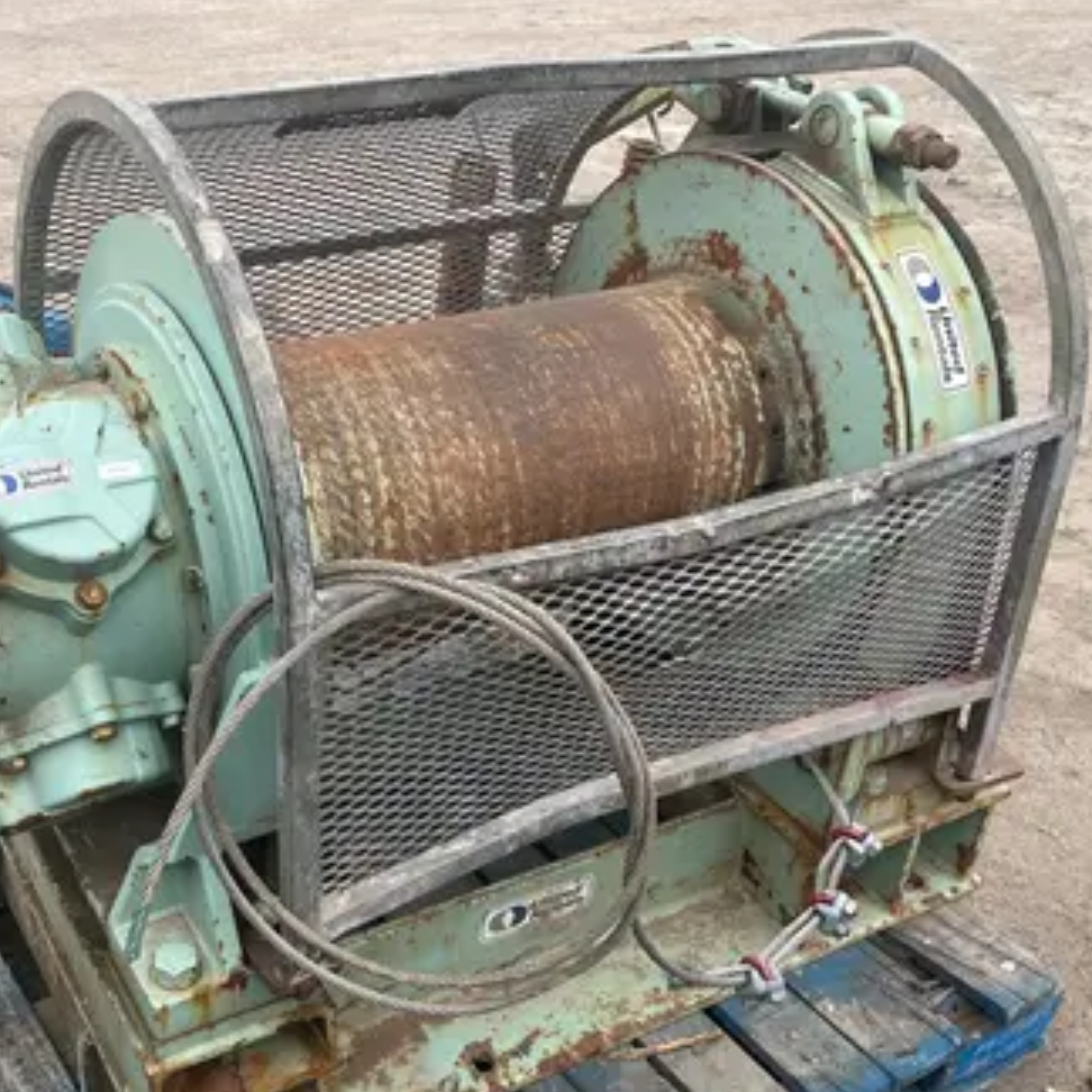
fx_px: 1392
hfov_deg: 42.2
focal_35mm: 39
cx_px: 361
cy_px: 615
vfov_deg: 42.8
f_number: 1.6
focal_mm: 5.1
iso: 50
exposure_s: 1/959
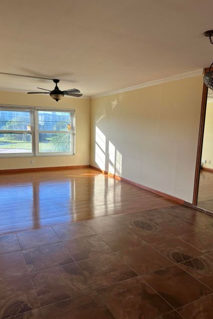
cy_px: 164
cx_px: 101
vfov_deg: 69.4
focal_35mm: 26
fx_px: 231
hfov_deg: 49.6
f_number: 1.78
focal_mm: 6.86
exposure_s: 1/180
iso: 64
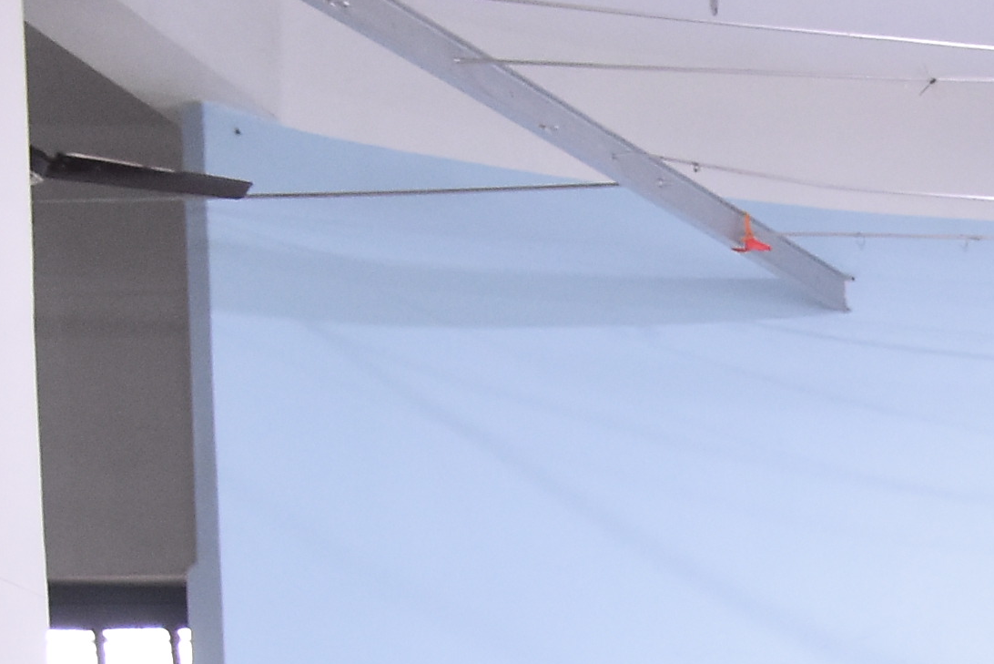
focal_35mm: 142
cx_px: 1821
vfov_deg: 9.0
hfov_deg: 13.0
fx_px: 3924
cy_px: 1364
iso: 1600
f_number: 4
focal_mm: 23
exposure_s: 1/100
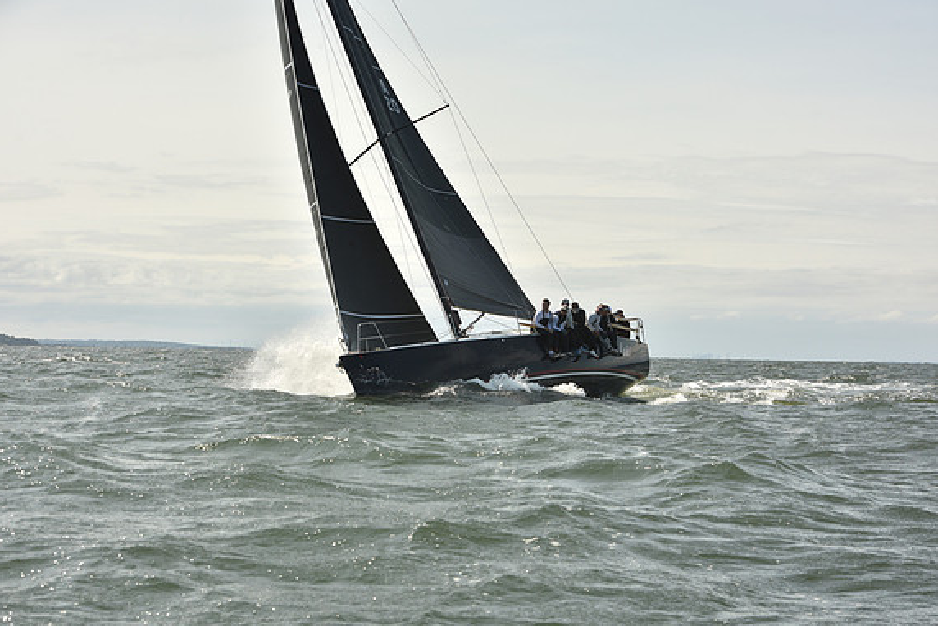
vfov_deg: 19.2
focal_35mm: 71
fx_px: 1851
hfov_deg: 28.4
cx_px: 471
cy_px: 314
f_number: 10
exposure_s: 1/800
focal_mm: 70
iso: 250
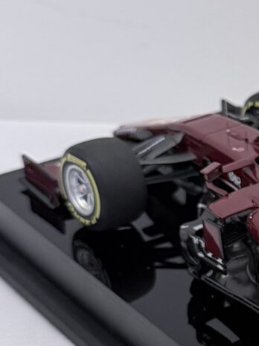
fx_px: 929
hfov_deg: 14.8
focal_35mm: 93
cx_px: 389
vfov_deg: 21.0
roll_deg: -2.1
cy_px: 249
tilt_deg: -30.9
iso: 320
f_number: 1.78
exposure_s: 1/50
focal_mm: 6.76
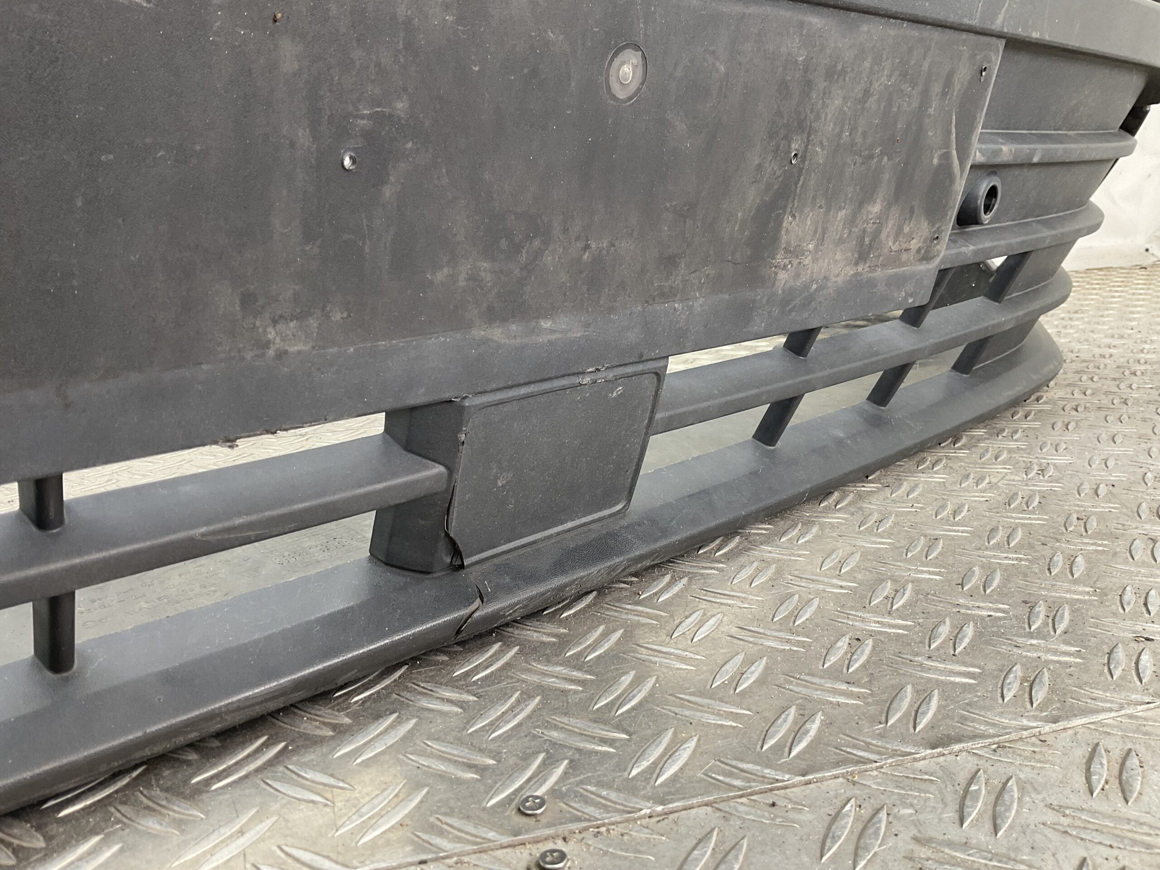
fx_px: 972
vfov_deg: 48.2
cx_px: 580
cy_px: 435
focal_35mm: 29
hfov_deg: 61.7
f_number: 1.8
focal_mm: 3
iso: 50
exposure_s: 1/60
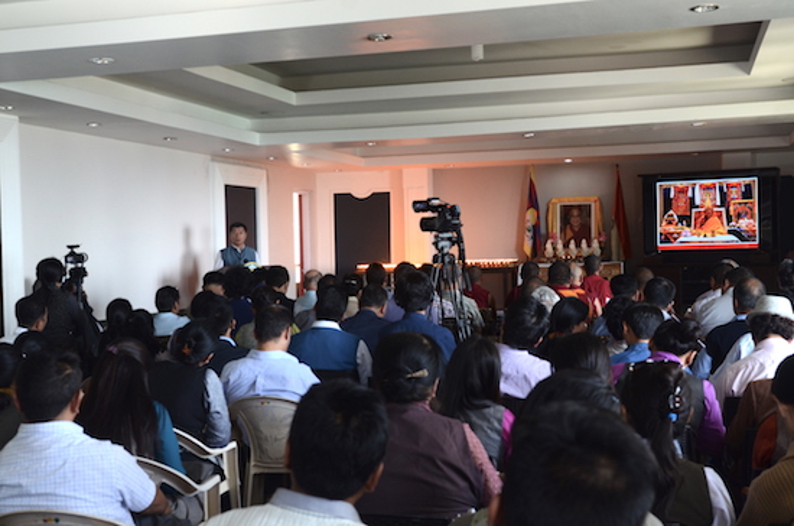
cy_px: 263
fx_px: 1056
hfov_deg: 41.2
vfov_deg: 27.9
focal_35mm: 48
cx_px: 397
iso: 500
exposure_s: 1/60
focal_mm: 32
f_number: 5
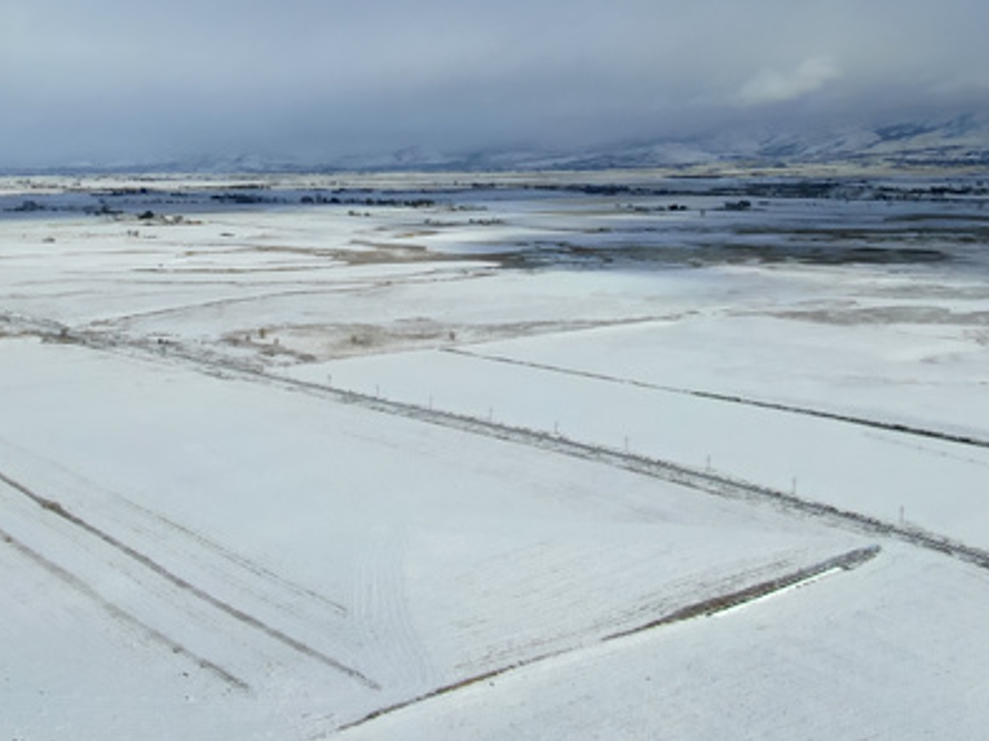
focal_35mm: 39
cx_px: 374
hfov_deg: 47.5
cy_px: 183
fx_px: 1114
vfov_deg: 35.9
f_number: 2.8
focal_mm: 4.39
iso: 400
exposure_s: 1/4000
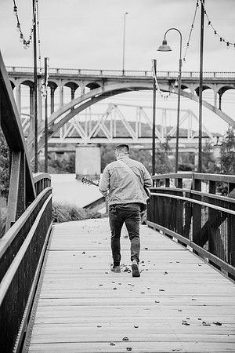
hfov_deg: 14.0
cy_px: 176
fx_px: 960
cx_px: 118
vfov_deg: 20.8
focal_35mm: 98
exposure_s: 1/800
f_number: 4
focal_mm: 98
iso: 320
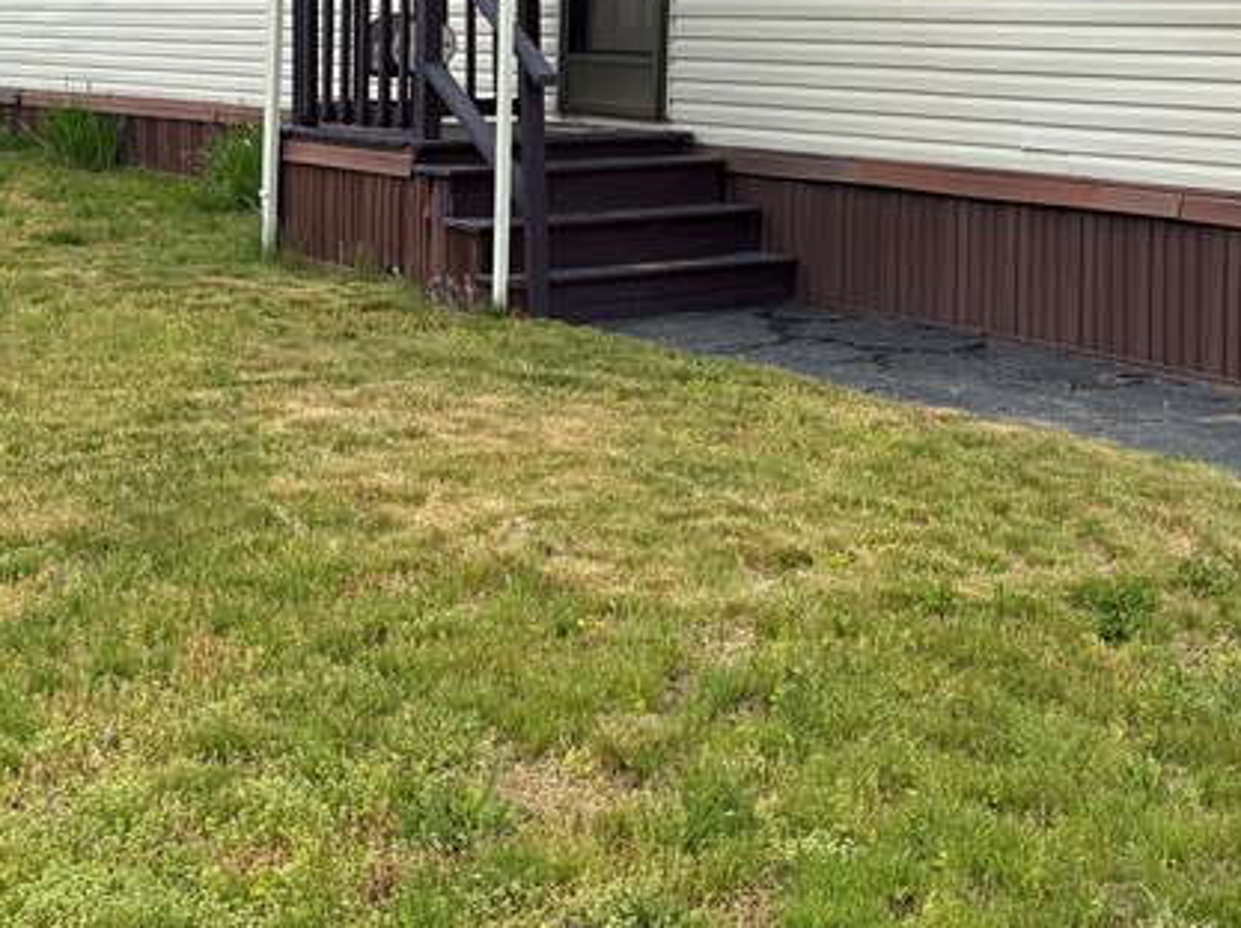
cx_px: 687
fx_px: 2113
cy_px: -45
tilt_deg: +2.2
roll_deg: -1.4
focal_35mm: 59
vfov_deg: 23.5
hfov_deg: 32.7
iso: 80
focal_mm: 6.76
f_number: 1.78
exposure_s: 1/5319
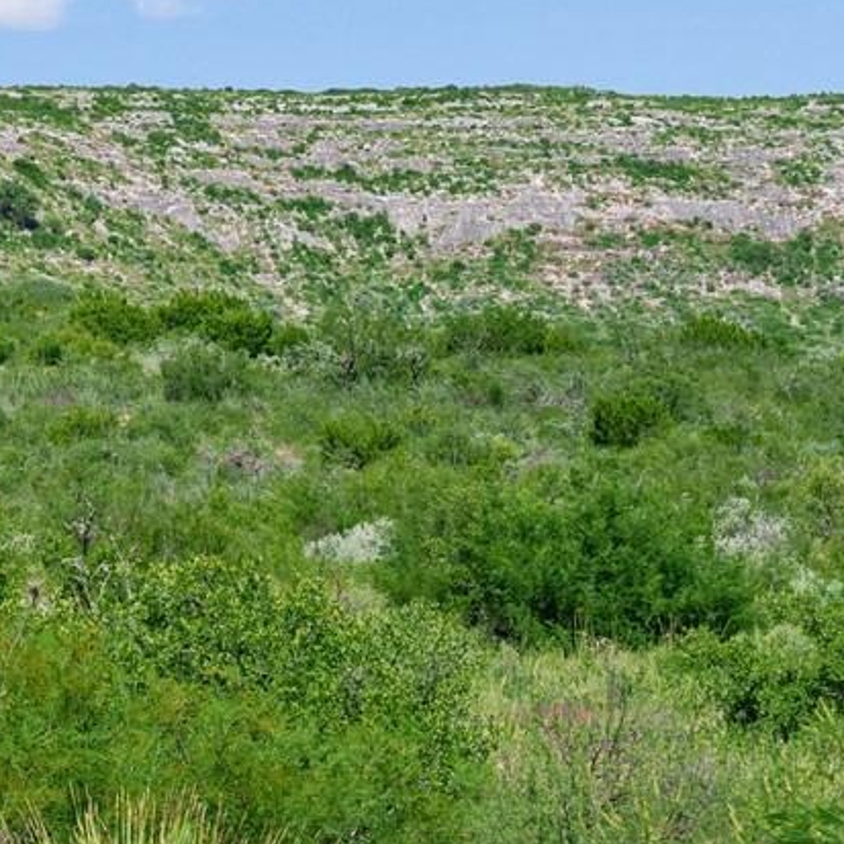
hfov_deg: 7.7
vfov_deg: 8.3
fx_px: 5793
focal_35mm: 210
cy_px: 282
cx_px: -1234
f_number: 11
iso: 64
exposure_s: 1/125
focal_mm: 47
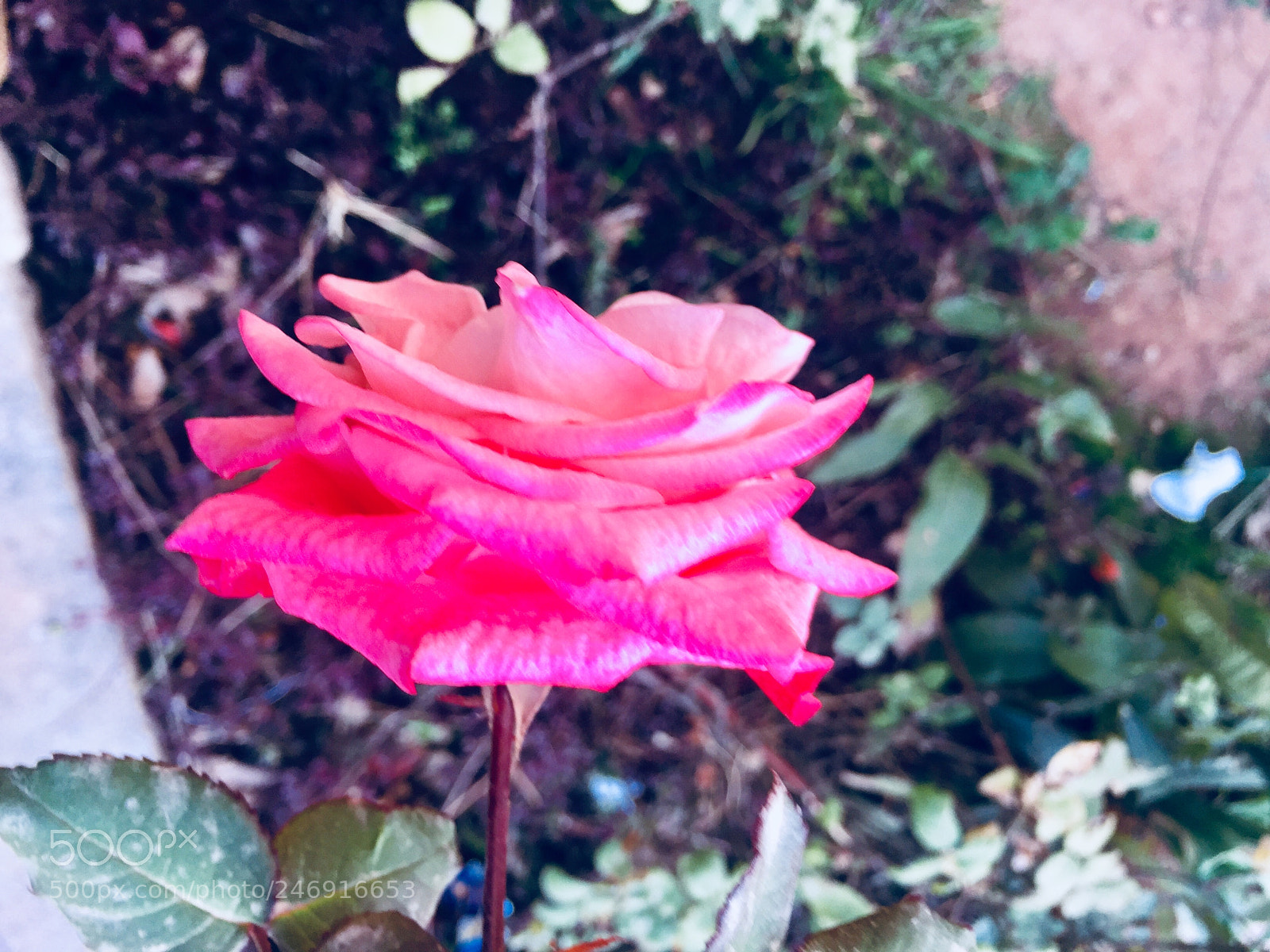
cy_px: 476
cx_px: 635
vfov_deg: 48.2
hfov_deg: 61.7
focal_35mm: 29
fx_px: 1064
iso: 32
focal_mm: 4.15
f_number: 2.2
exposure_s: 1/50
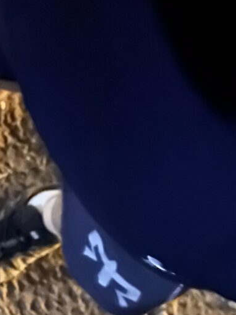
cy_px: 313
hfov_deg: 15.7
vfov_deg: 21.1
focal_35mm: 90
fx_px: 818
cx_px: -63
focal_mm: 6.86
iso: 12500
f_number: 1.78
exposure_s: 1/5
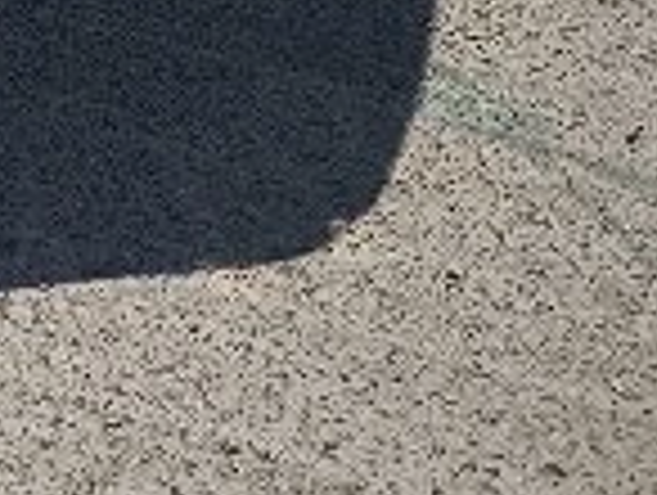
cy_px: -716
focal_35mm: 164
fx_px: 3118
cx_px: -981
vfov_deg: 8.3
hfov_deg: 10.3
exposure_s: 1/5000
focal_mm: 6.92
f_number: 1.9
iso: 50
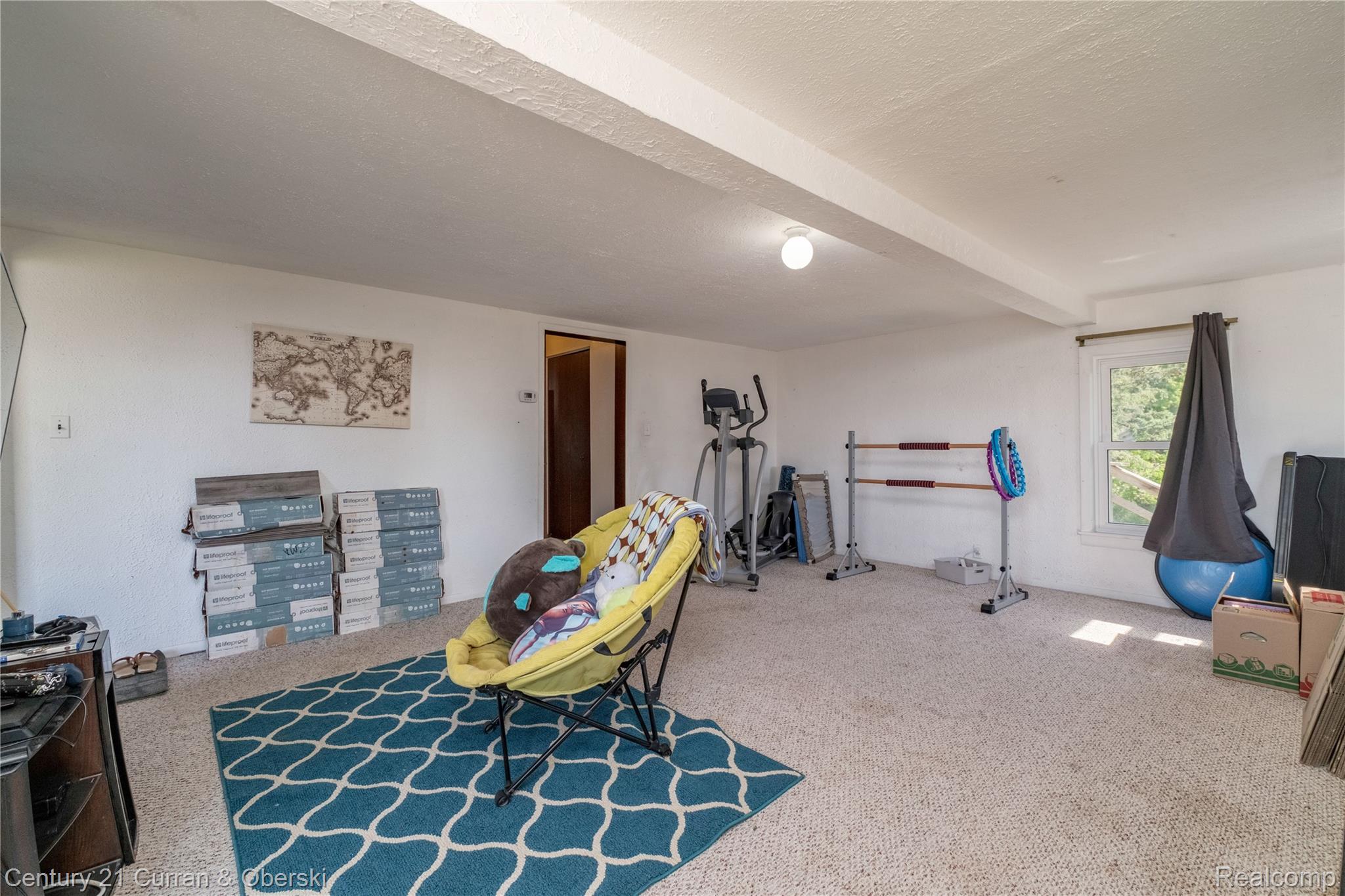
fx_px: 560
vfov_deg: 77.3
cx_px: 672
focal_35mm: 15
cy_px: 448
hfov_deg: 100.4
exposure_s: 1/125
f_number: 6.4
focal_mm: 10
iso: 640
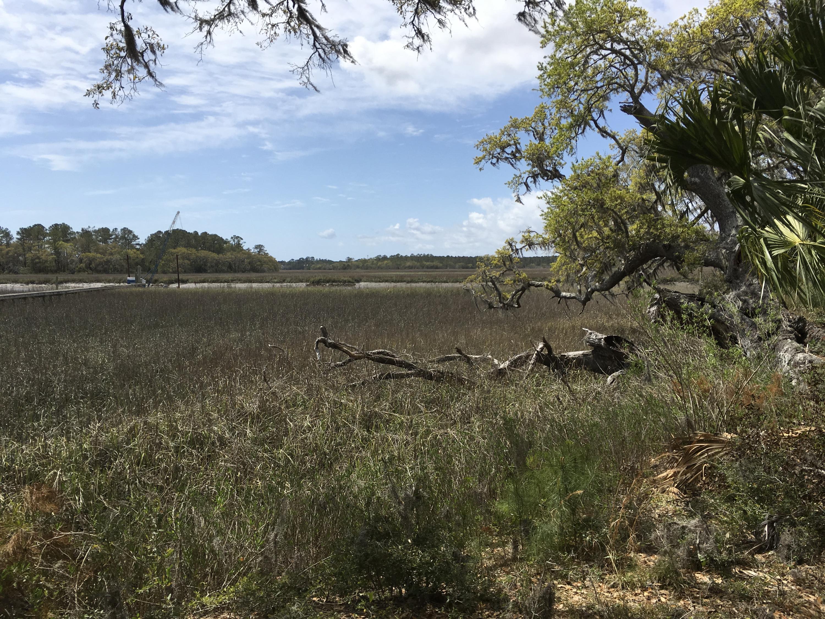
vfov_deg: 48.2
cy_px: 310
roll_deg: +0.5
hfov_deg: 61.7
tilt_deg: -2.7
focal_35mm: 29
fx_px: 691
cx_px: 412
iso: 25
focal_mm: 4.15
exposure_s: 1/2747
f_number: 2.2
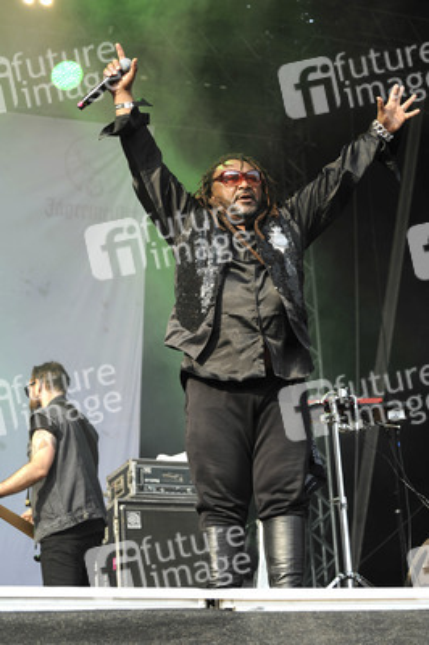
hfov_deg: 18.2
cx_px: 214
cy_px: 322
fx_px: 1343
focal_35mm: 75
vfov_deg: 27.0
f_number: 5.6
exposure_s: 1/320
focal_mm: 75
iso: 200
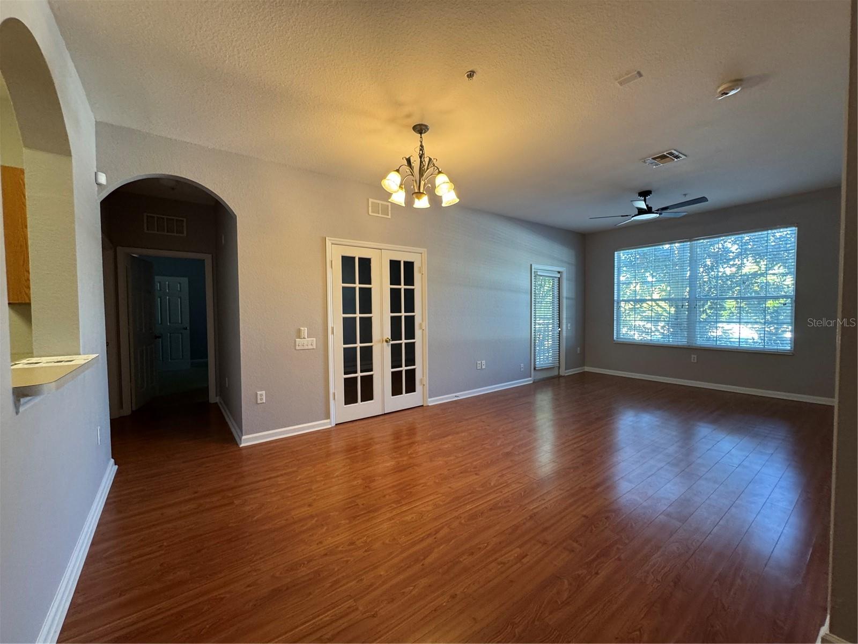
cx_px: 429
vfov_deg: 85.7
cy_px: 322
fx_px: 347
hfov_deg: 102.1
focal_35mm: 14
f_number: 2.2
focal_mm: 2.22
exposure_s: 1/60
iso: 250
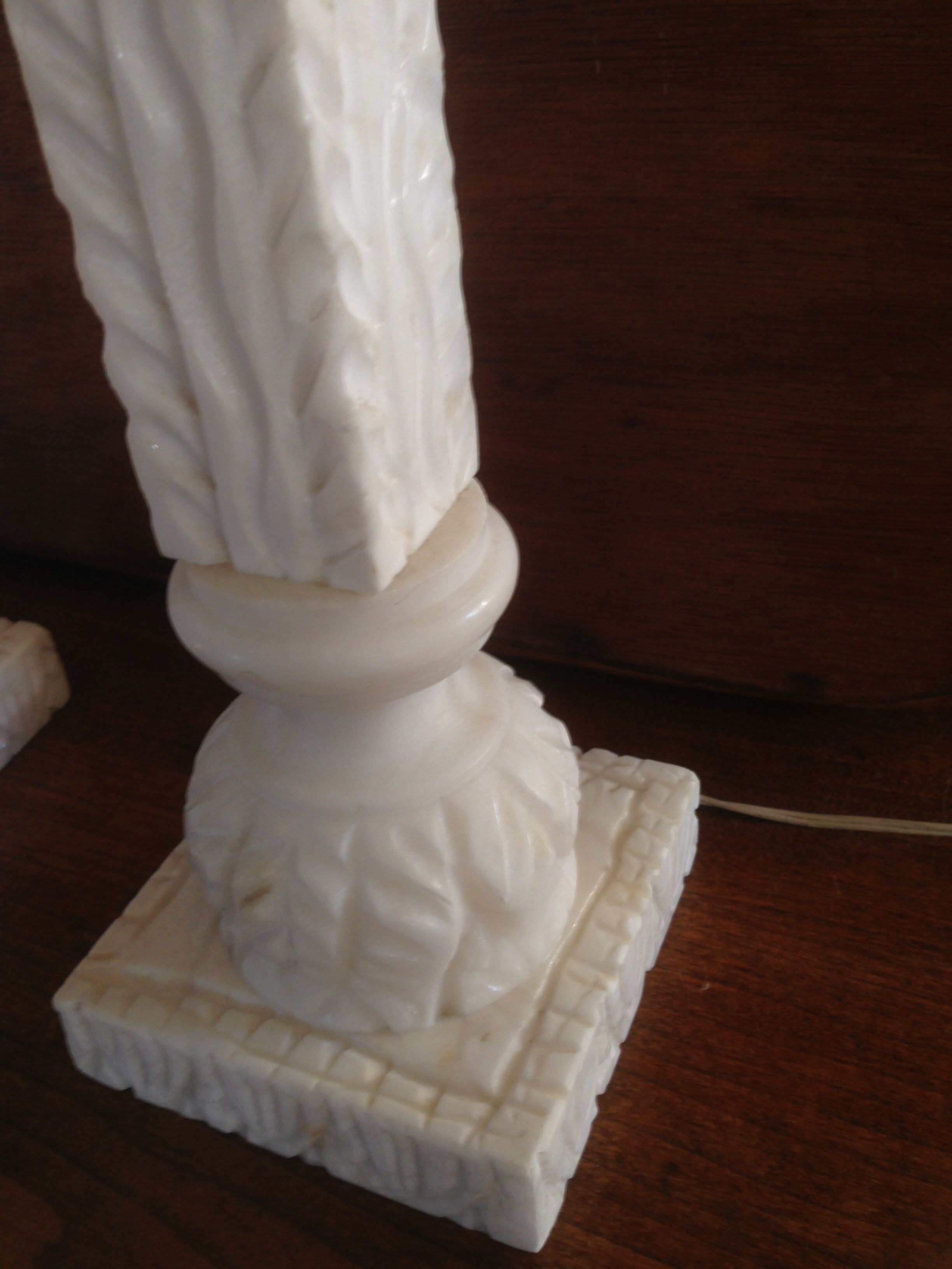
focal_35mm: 33
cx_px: 476
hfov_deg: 42.9
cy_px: 634
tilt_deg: -33.4
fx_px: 1210
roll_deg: +4.4
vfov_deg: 55.4
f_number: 2.4
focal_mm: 4.12
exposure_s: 1/20
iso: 50
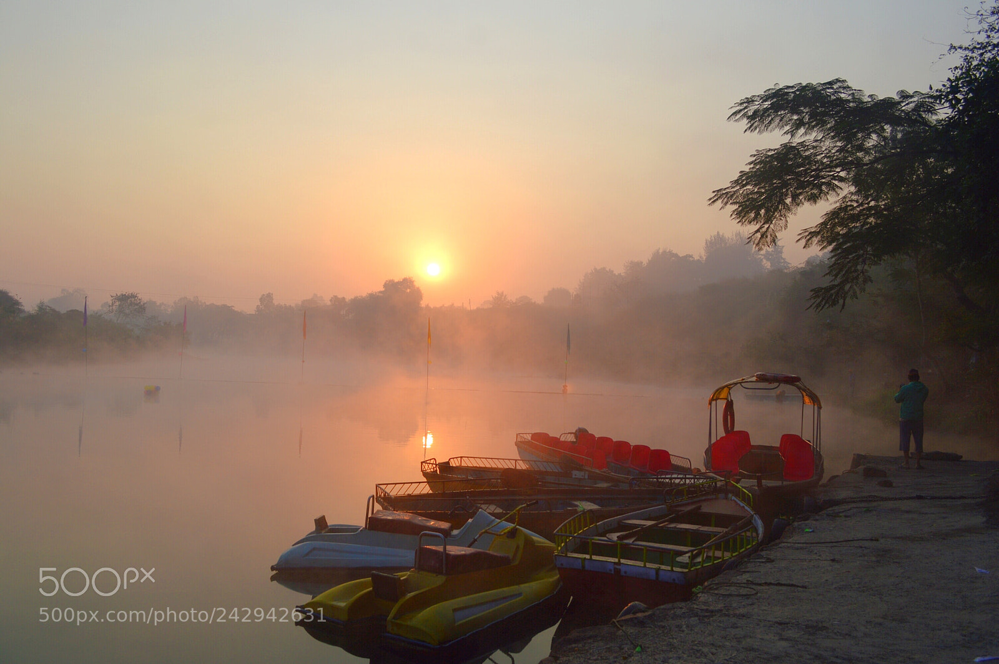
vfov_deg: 39.9
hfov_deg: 57.3
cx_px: 500
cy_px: 332
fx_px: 915
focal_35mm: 33
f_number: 6.3
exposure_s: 1/400
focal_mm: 22
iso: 100
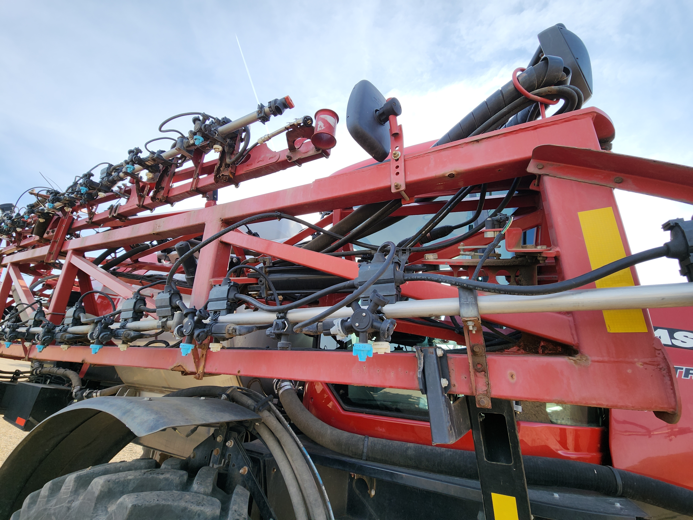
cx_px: 346
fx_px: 260
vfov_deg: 89.9
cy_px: 260
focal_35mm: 13
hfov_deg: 106.2
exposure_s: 1/611
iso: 50
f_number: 2.2
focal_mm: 2.2
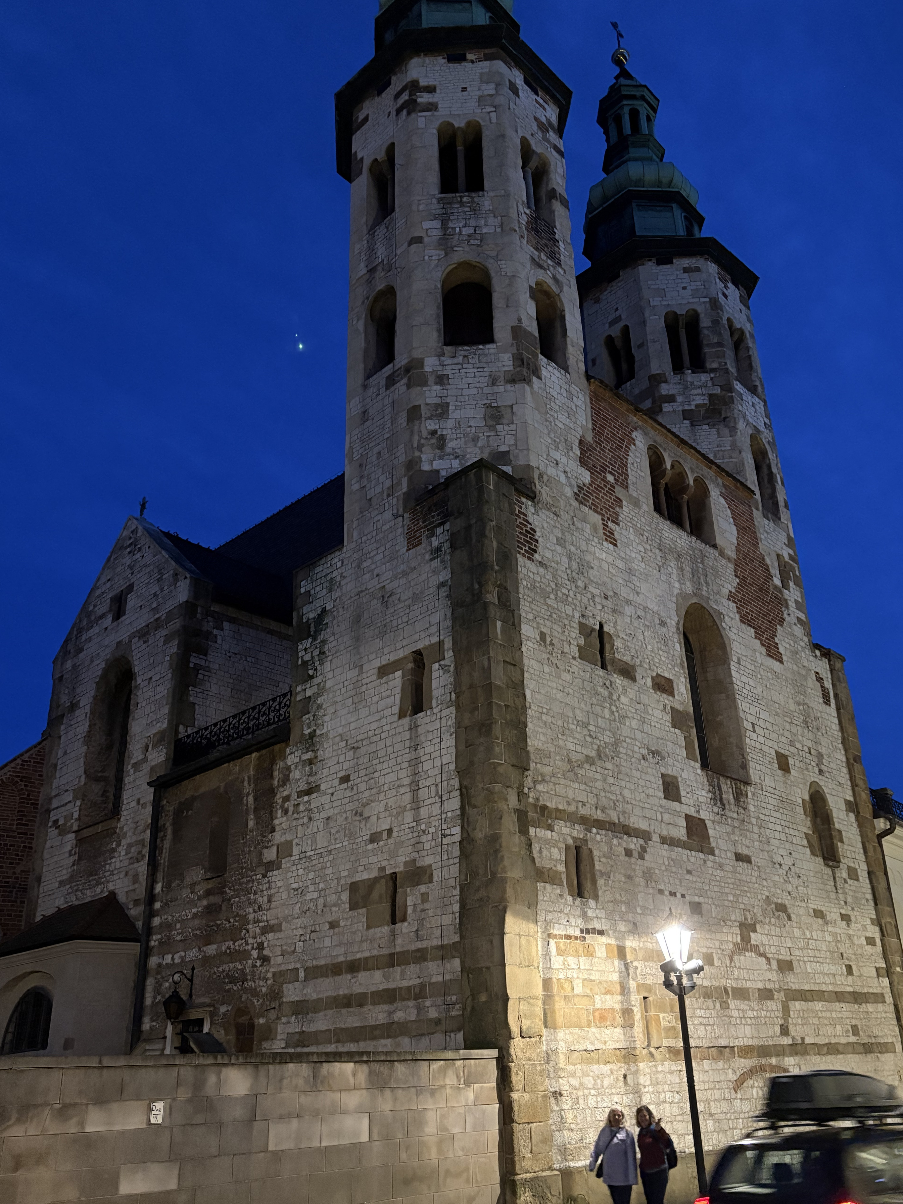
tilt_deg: +24.3
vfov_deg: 61.6
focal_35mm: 29
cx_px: 487
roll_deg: +2.3
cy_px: 634
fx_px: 1009
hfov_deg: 48.2
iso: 640
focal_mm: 5.96
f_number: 1.6
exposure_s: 1/25
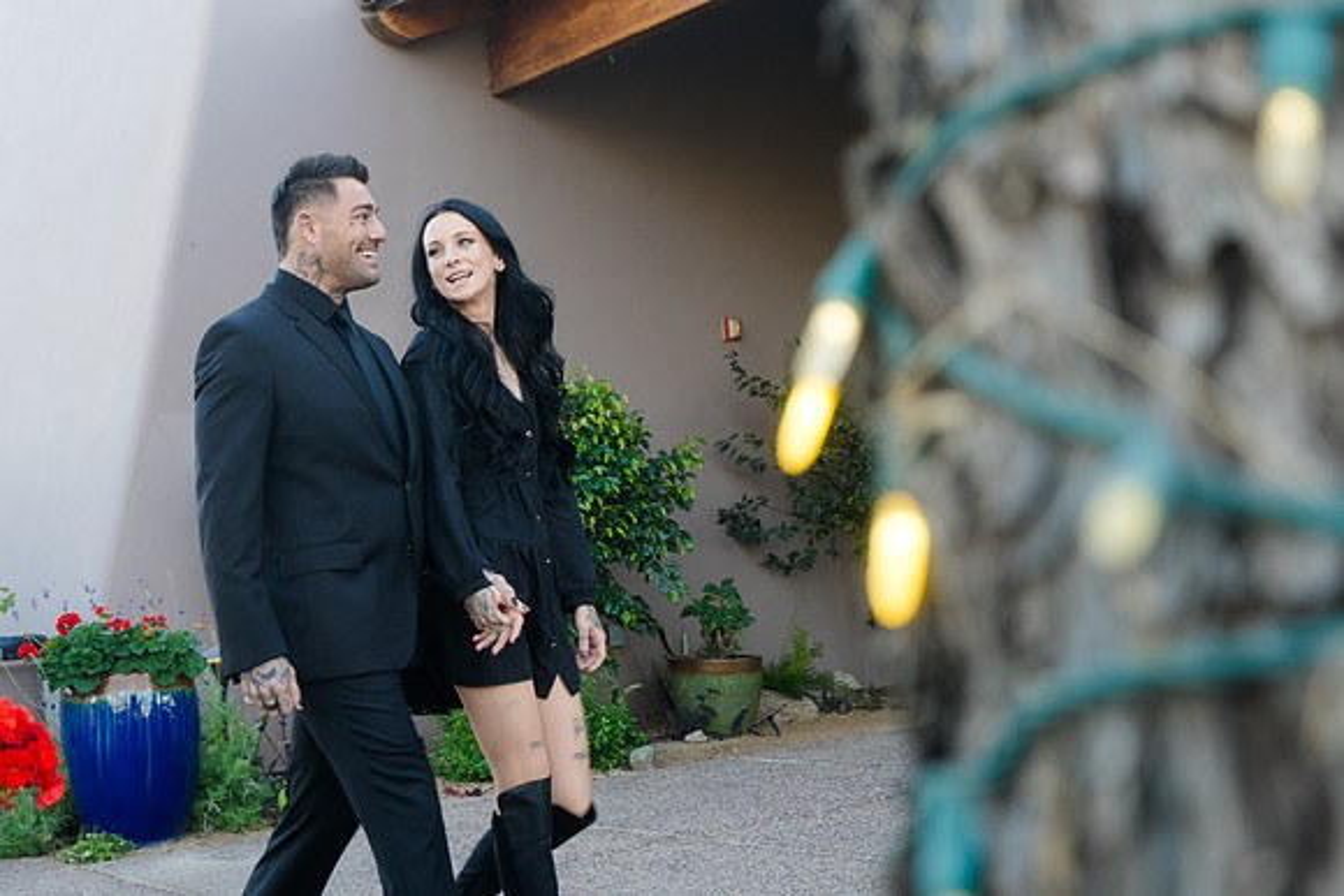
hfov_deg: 38.5
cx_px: 396
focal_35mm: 51
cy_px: 316
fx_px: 1889
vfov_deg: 26.6
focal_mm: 35
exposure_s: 1/125
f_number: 4
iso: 200
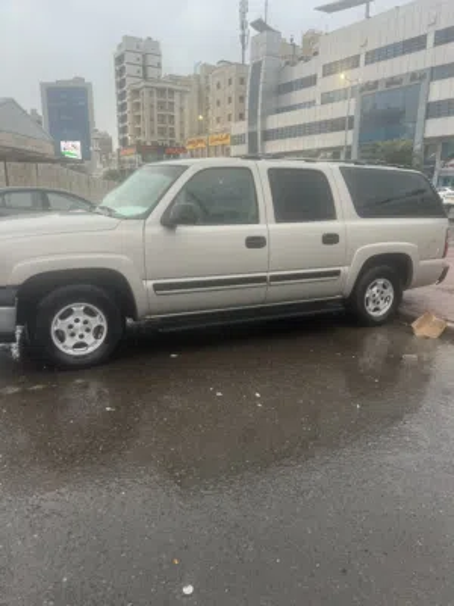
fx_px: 455
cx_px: 227
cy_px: 303
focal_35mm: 26
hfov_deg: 53.1
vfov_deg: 67.3
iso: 80
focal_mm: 5.7
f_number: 1.5
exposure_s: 1/100
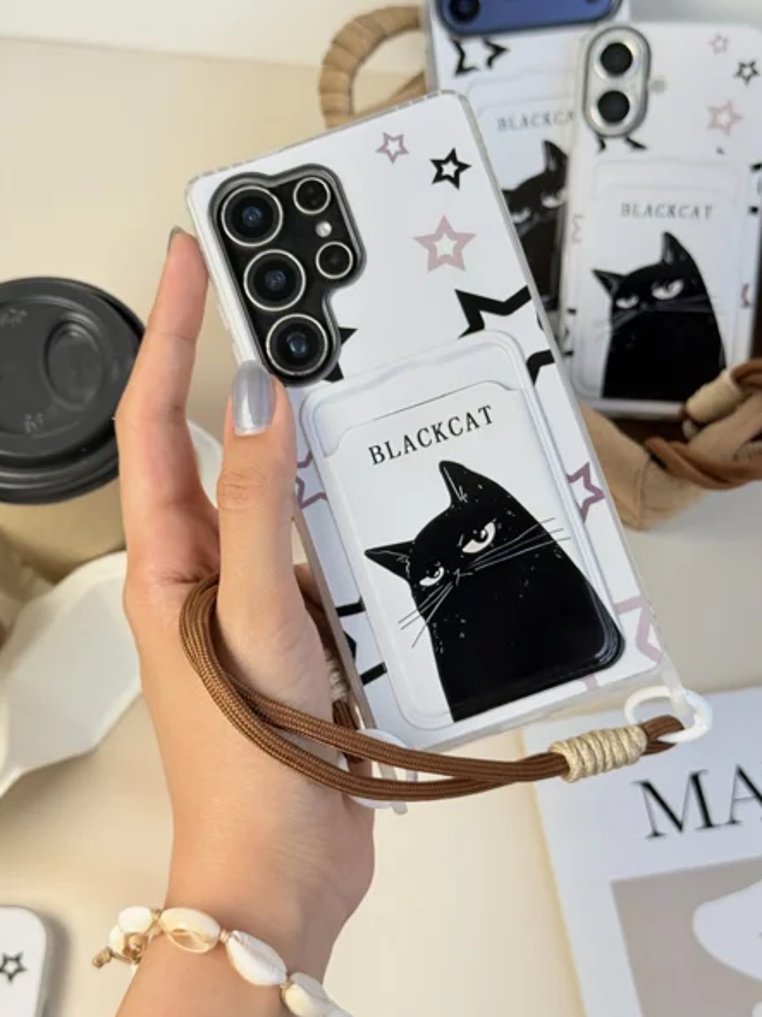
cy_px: 496
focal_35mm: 52
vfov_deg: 36.8
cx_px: 396
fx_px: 1527
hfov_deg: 28.0
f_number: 1.78
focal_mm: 6.76
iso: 64
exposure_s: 1/2088
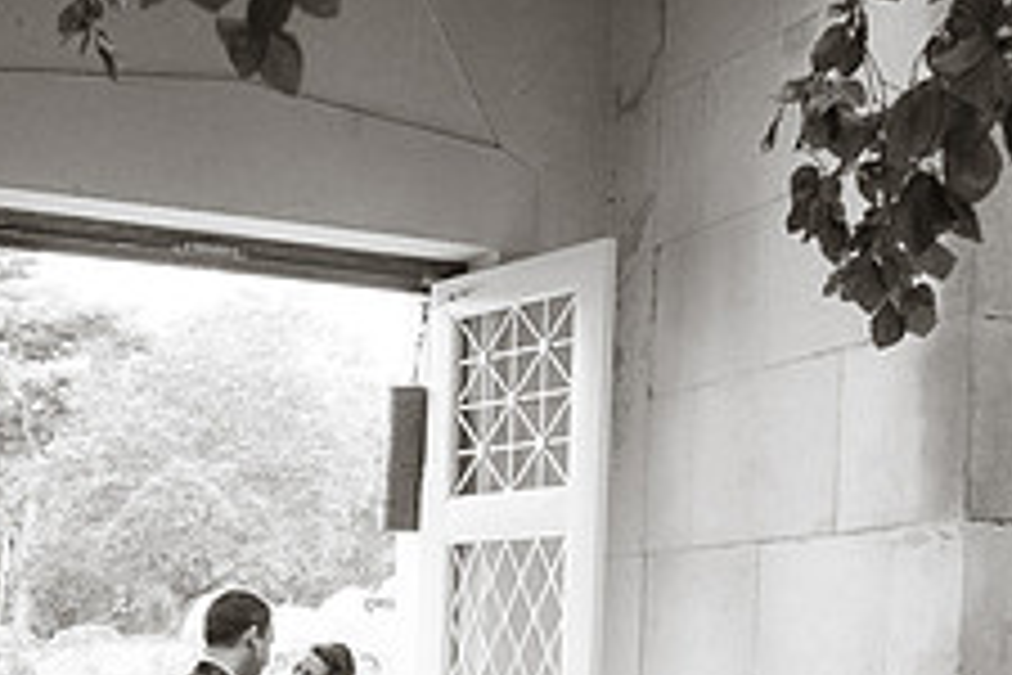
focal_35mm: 62
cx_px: 306
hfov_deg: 32.0
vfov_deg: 20.8
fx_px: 1743
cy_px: 749
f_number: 2.8
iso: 2000
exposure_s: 1/500
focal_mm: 16
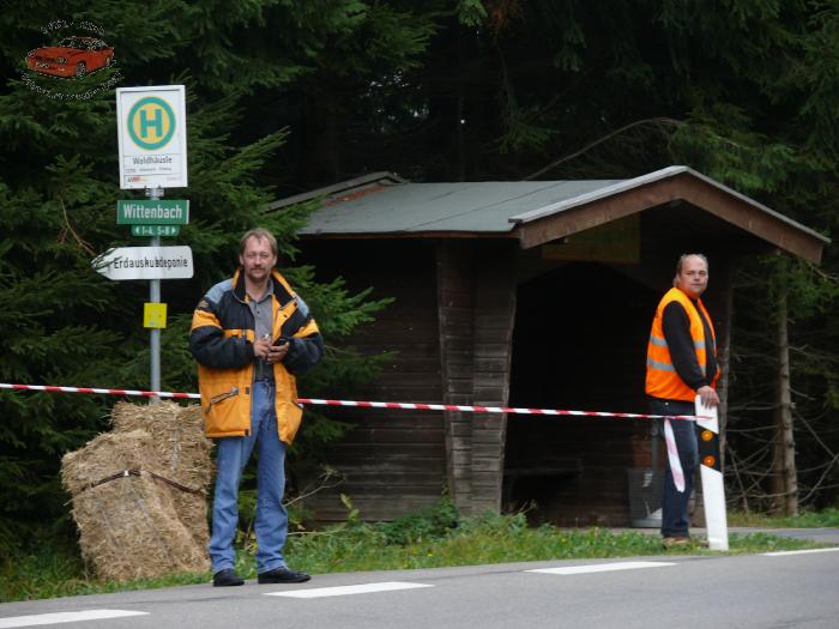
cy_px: 314
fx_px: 4726
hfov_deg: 10.1
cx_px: 420
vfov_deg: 7.6
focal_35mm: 195
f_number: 3.6
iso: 100
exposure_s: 1/100
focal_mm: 41.3
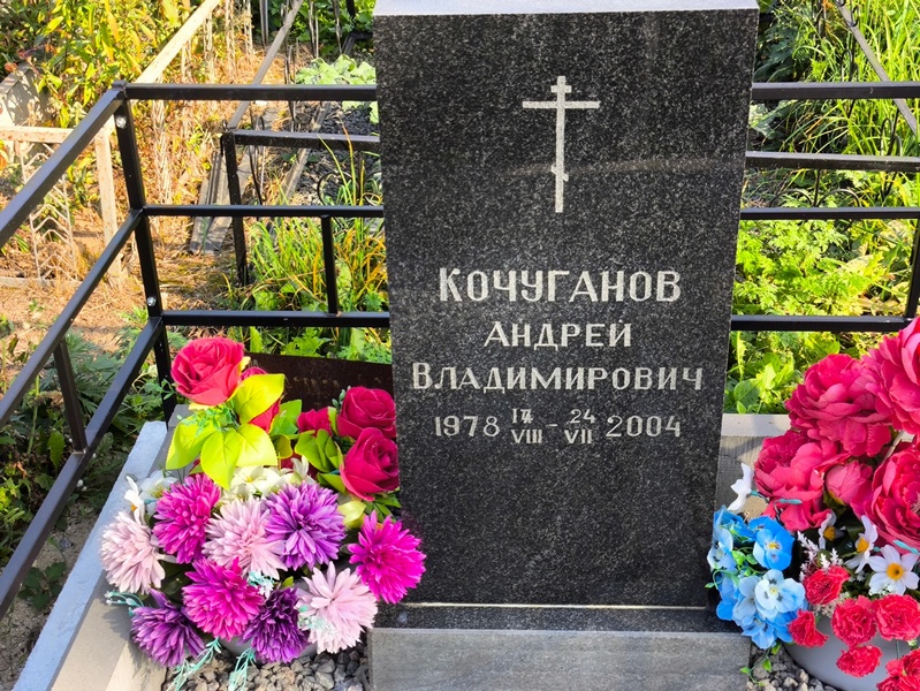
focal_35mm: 50
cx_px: 460
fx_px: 1329
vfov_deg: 29.1
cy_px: 346
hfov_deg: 38.2
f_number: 1.7
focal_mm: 4.71
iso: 50
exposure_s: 1/290
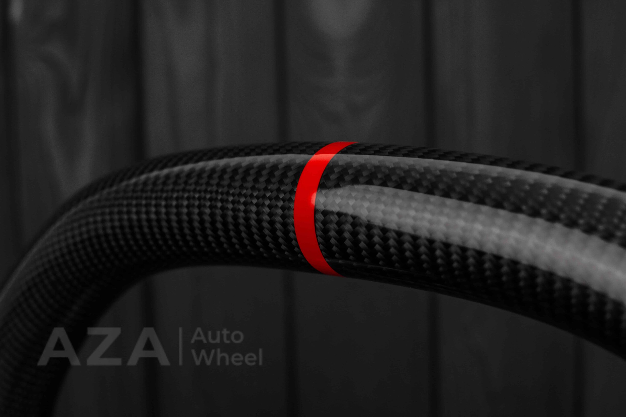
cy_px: 208
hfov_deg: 37.8
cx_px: 313
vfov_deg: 25.8
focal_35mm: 52
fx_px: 913
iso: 500
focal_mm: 35
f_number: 6.3
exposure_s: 1/125
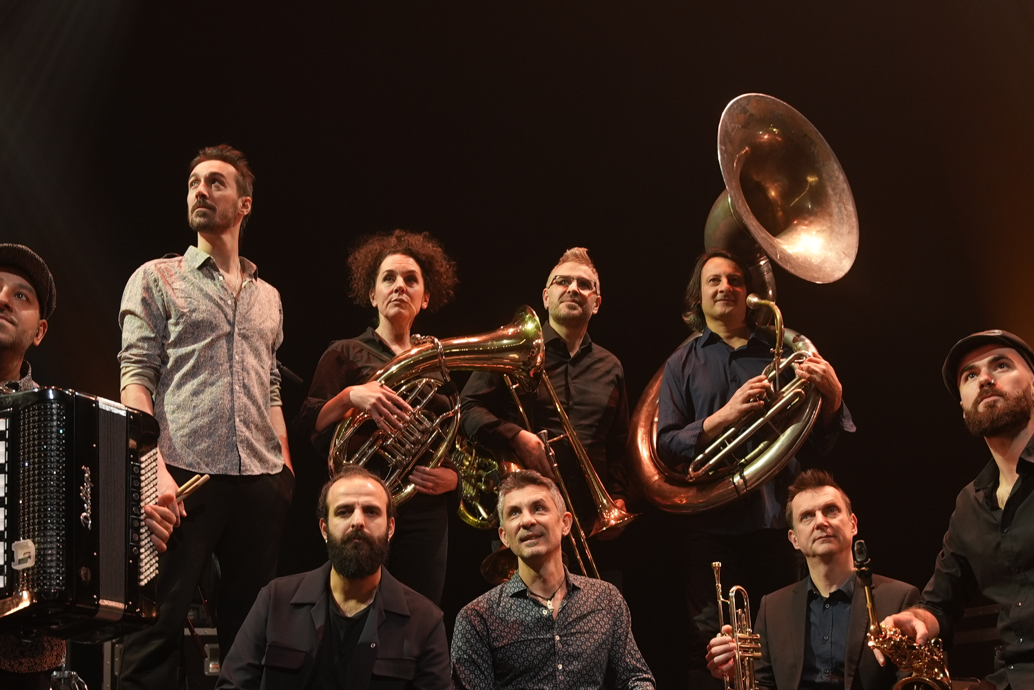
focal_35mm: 53
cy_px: 527
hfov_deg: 37.8
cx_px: 508
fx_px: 1512
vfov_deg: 25.4
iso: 640
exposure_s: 1/80
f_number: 3.2
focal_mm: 33.4
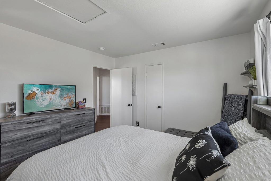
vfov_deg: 72.0
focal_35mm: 16
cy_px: 90
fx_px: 124
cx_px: 136
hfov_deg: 95.0
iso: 640
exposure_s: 1/30
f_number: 8
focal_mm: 16.5
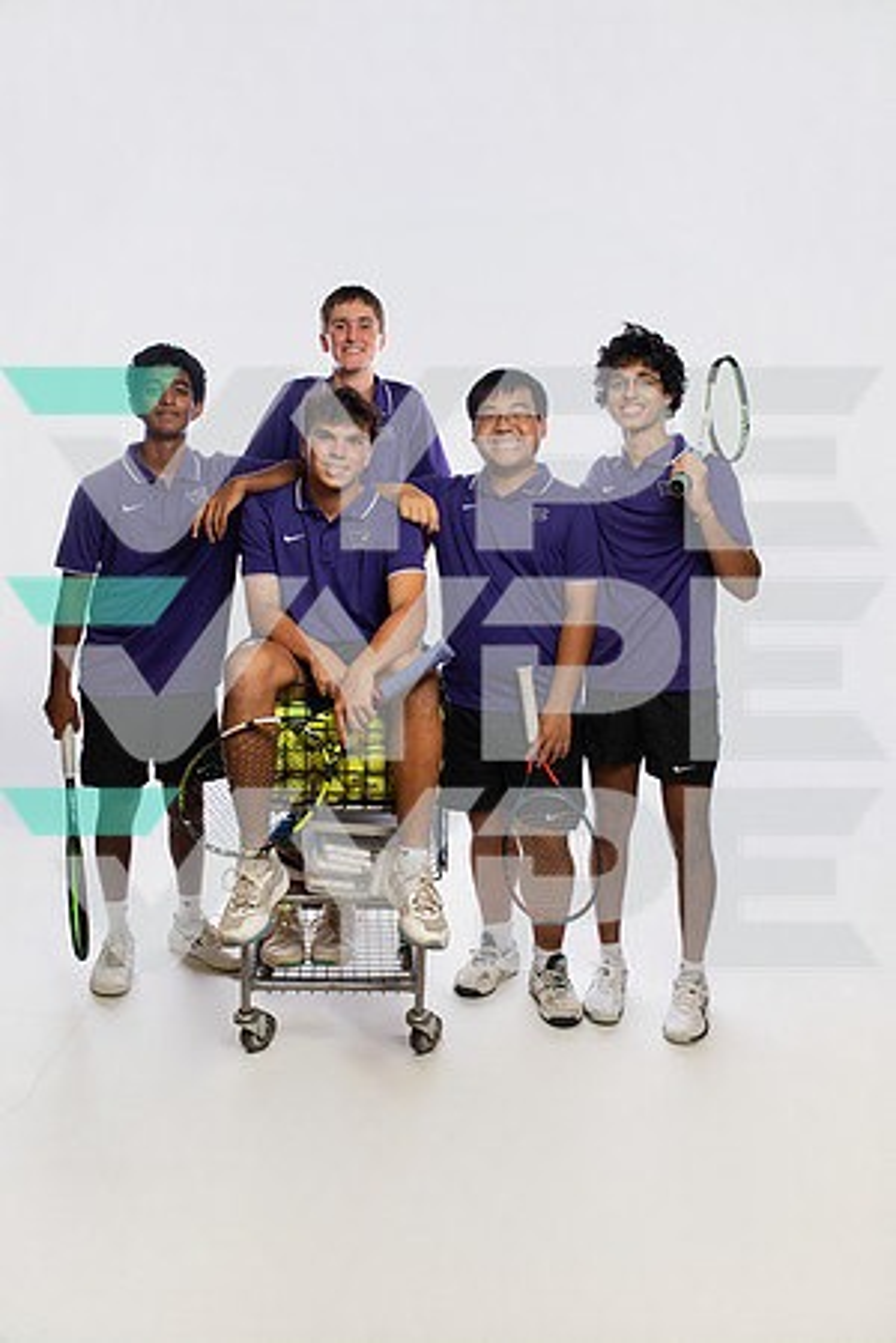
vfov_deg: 61.9
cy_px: 672
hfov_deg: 43.6
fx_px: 1120
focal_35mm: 30
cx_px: 448
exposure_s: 1/250
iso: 640
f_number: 5.6
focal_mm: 30
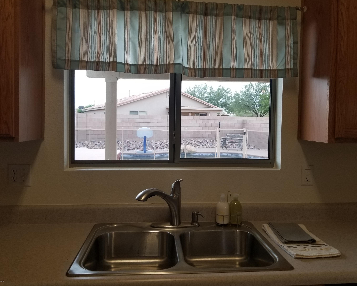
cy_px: 142
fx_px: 296
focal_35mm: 28
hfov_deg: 62.2
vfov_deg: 51.5
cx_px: 189
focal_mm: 4.25
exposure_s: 1/60
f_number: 1.7
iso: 64
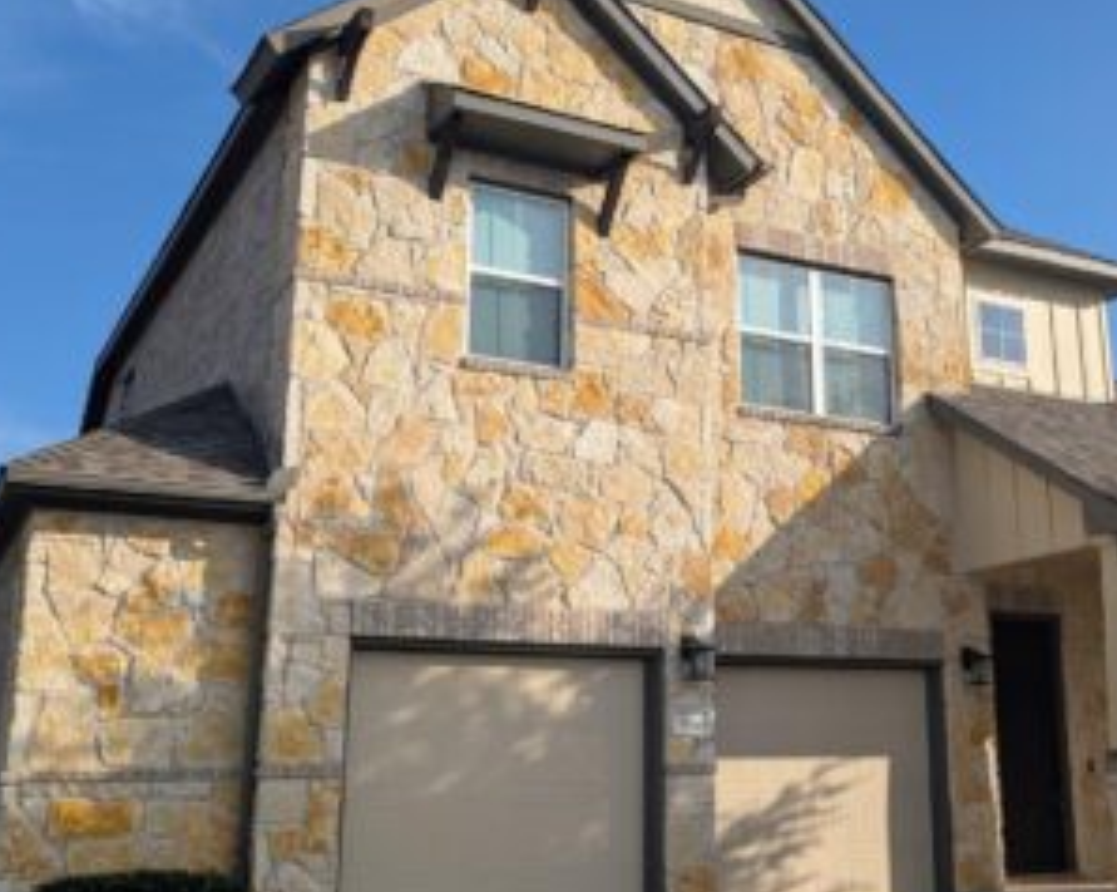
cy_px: 410
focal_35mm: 42
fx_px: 1387
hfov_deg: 43.1
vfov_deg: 35.6
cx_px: 765
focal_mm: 6.9
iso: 19
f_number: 1.68
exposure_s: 1/1040
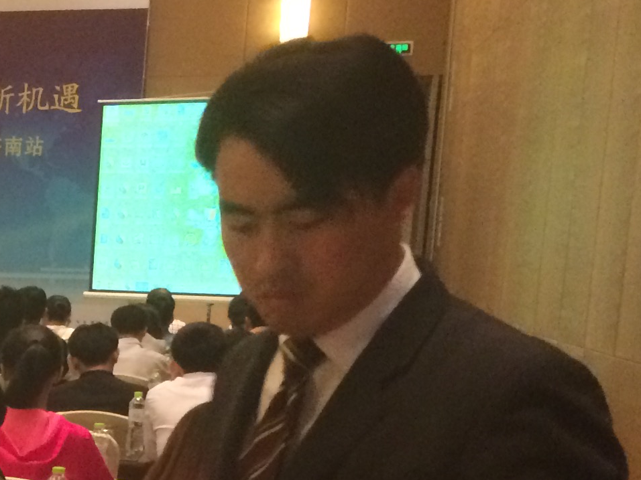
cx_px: -321
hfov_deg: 17.8
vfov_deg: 14.5
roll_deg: -0.4
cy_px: 557
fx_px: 1833
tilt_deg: -11.0
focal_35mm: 99
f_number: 2.2
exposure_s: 1/30
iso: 320
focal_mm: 4.15
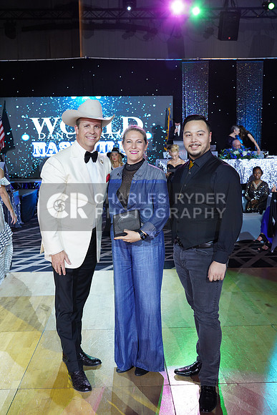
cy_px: 208
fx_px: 438
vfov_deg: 50.7
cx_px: 138
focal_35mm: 38
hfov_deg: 35.1
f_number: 5
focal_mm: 38
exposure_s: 1/200
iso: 1600
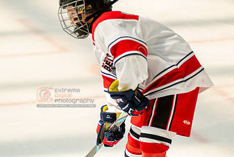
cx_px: 117
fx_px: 1678
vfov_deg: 5.3
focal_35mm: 258
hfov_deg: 8.0
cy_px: 63
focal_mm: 120
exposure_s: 1/4000
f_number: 3.2
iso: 1600
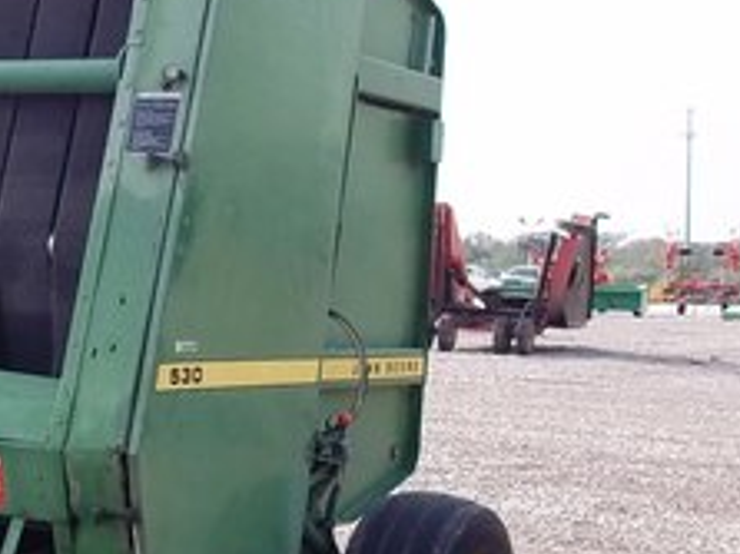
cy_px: 362
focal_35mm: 88
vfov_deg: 16.7
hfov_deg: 21.5
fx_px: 1880
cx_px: -3
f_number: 8
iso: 80
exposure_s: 1/100
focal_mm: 6.5
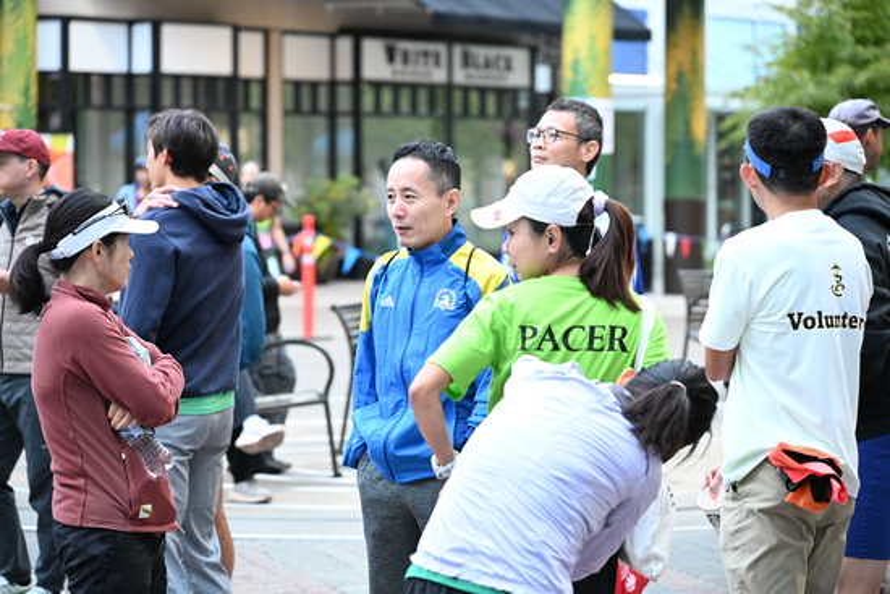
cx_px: 445
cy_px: 297
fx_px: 2596
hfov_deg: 19.5
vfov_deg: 13.0
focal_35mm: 105
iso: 3200
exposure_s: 1/160
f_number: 4
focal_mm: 105
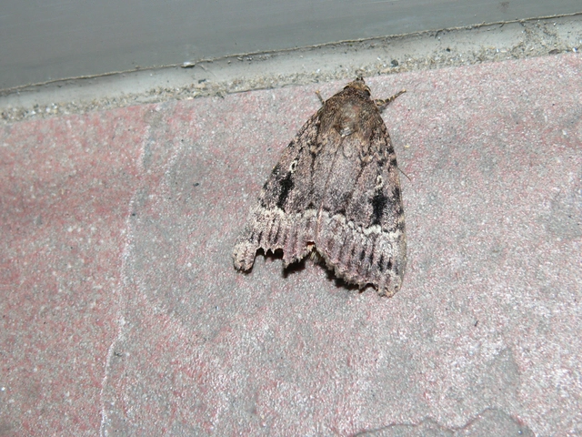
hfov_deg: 24.7
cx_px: 291
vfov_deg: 18.7
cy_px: 218
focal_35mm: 79
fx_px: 1328
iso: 100
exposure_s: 1/60
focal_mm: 13.2
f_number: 4
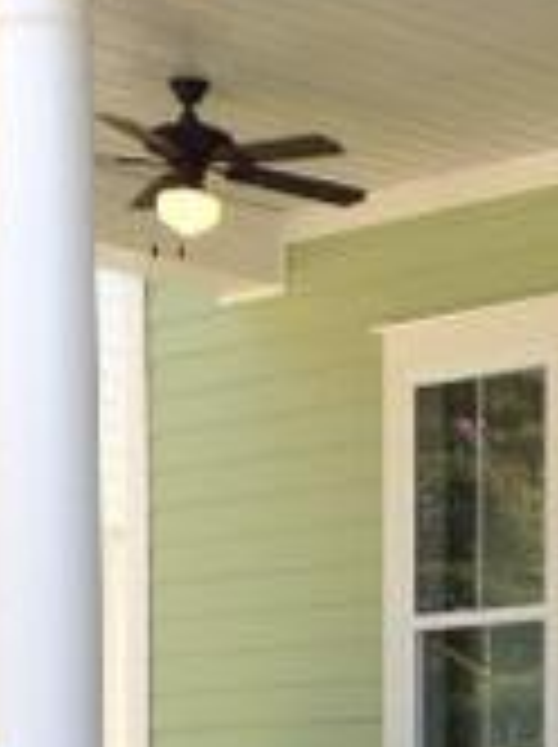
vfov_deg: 14.0
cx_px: 810
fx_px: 2909
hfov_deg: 10.6
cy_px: 1017
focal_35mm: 135
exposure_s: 1/260
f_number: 2.4
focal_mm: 4.28
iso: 50
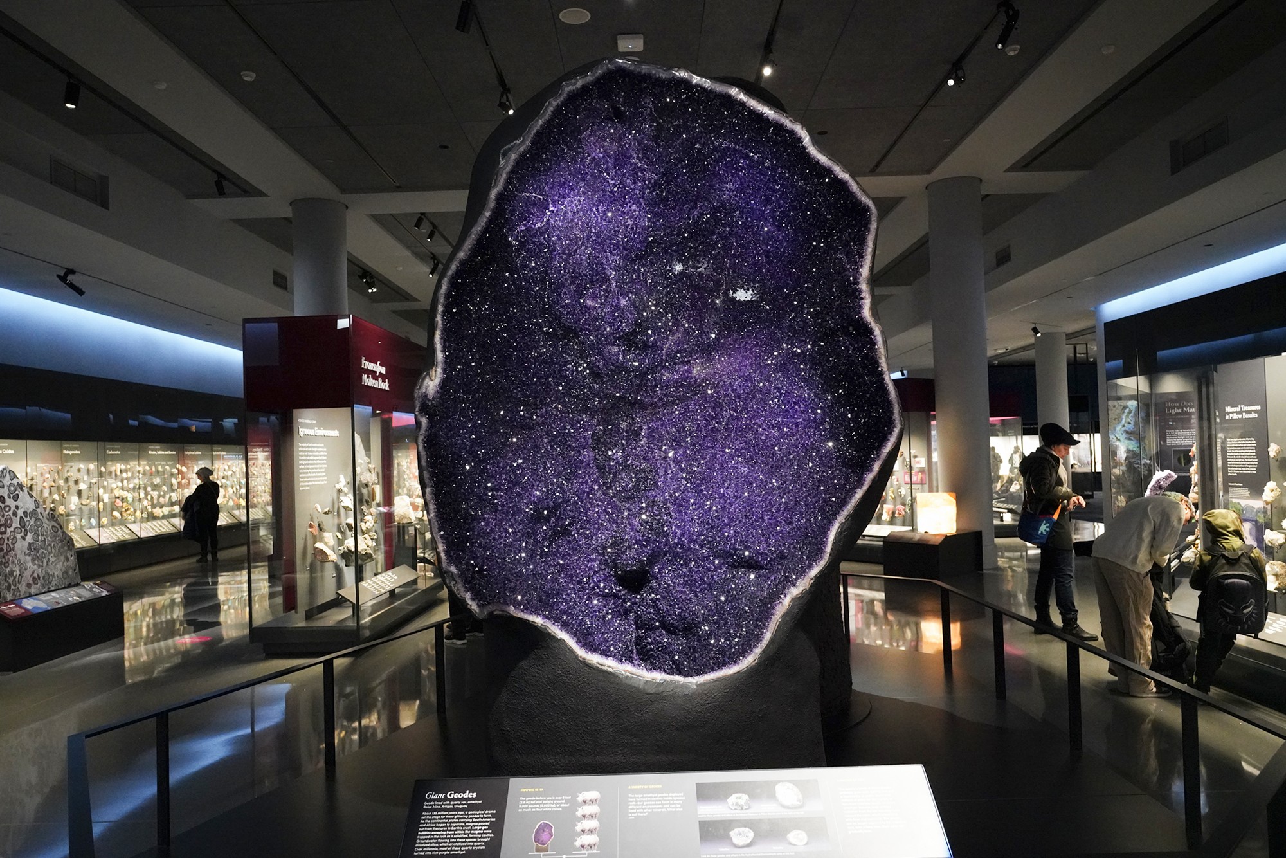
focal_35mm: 24
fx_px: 857
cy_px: 429
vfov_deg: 53.1
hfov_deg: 73.7
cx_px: 643
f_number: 5
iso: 10000
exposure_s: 1/80
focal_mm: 24
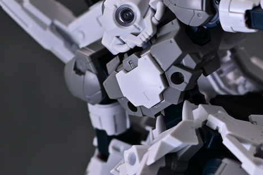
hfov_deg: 8.9
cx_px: 211
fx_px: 1687
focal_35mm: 231
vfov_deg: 5.9
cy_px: 90
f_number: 6.3
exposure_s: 1
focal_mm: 60
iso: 100
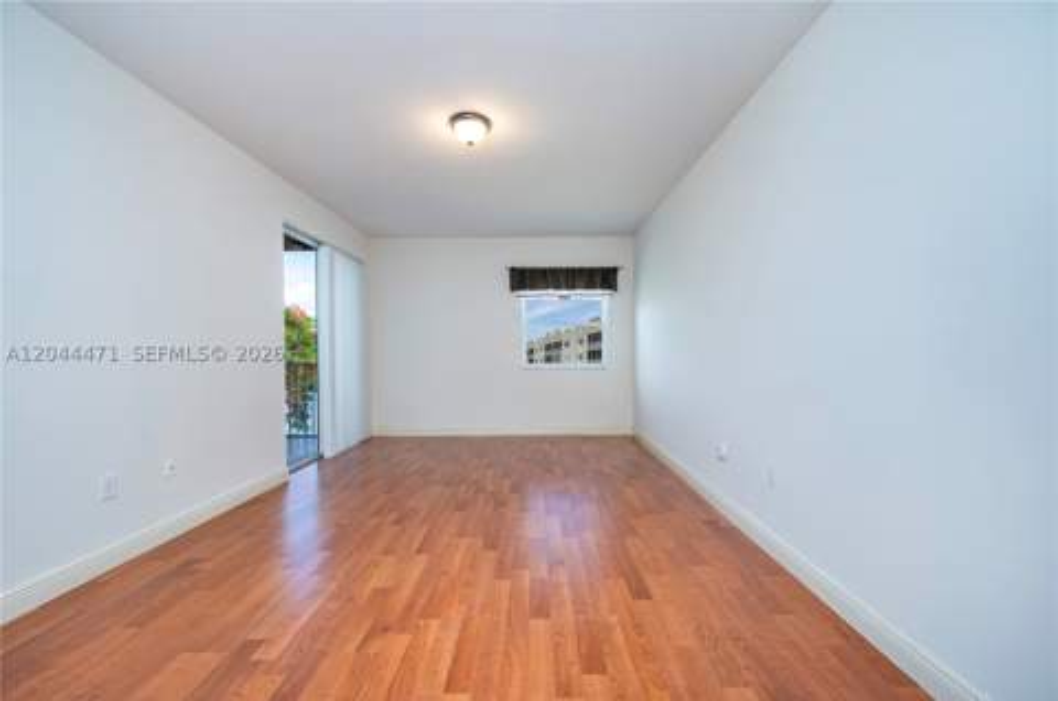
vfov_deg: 81.0
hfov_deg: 104.4
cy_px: 350
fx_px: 411
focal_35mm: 14
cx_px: 529
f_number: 8
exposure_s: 1/80
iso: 1000
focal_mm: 14
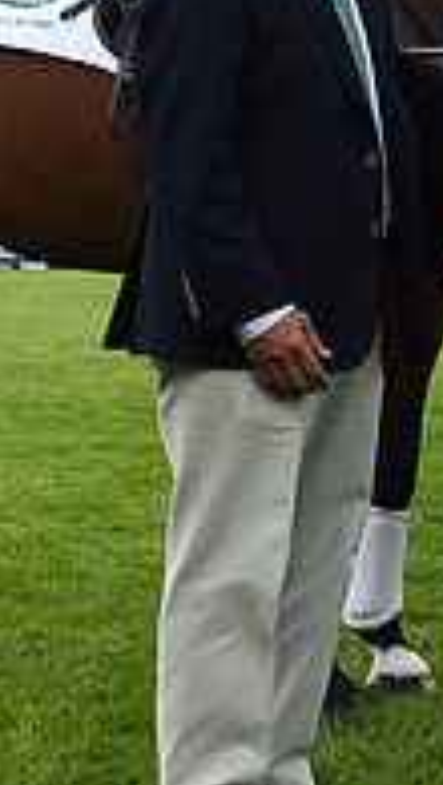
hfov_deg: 9.9
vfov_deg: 19.5
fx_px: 2271
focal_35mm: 109
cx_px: 1023
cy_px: 209
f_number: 5.6
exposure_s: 1/1600
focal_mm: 35
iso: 720
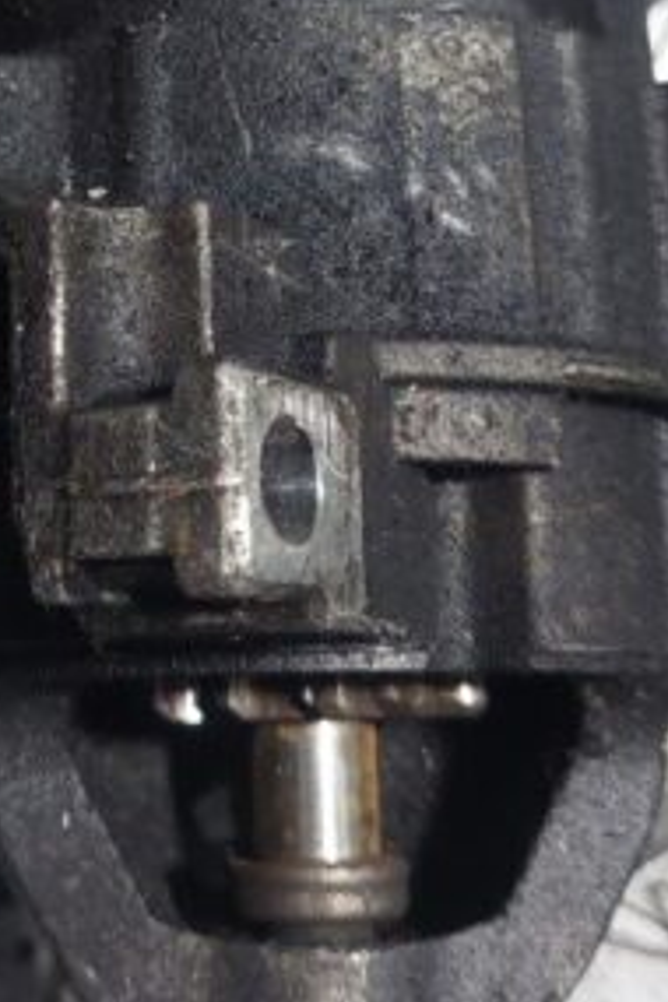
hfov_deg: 18.4
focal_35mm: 73
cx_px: 98
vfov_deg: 26.8
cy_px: 105
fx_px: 2032
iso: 400
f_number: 1.8
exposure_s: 1/50
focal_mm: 5.23
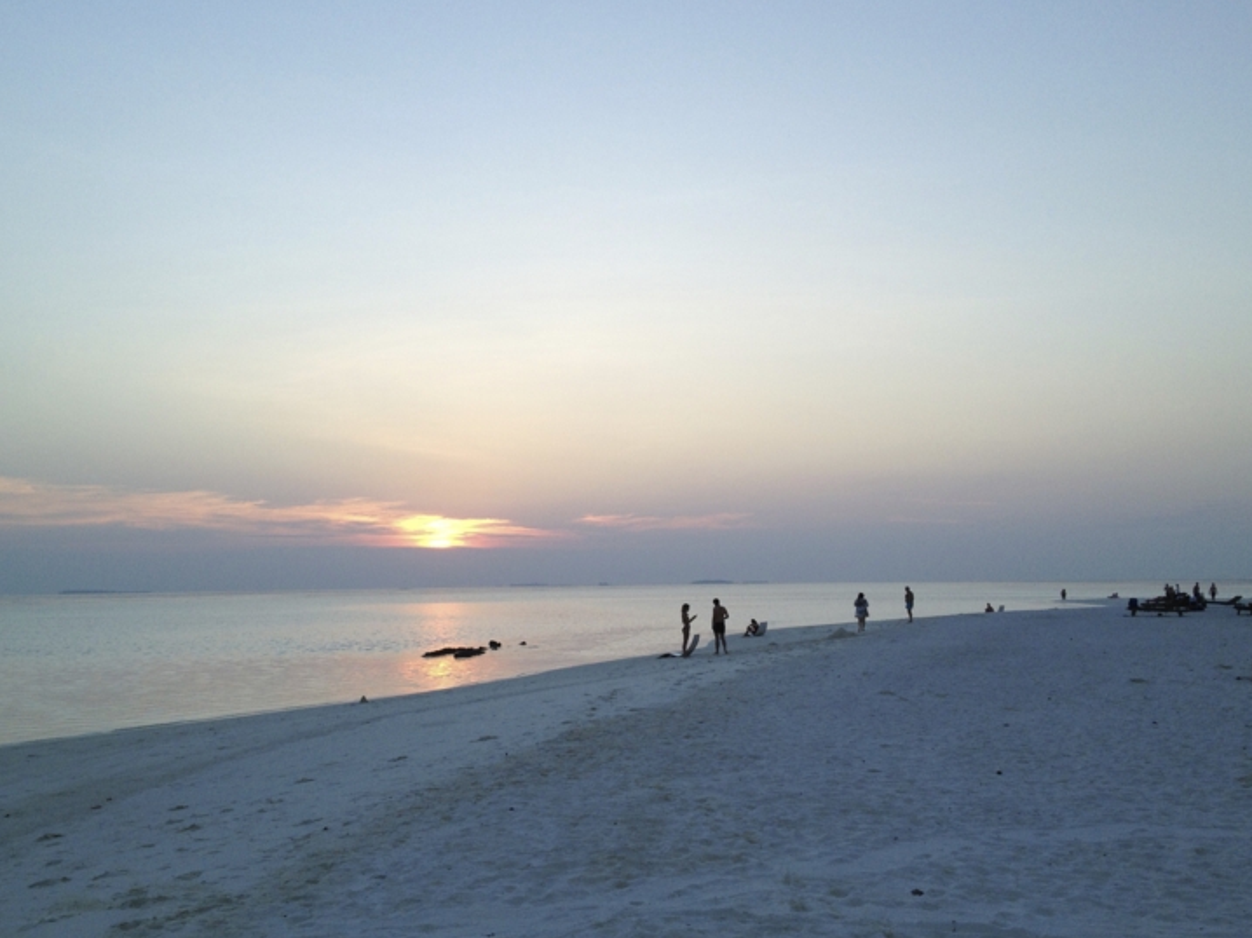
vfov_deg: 36.8
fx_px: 1410
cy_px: 502
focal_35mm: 39
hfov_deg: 47.9
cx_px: 614
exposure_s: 1/373
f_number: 2.4
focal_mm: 4.28
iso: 50
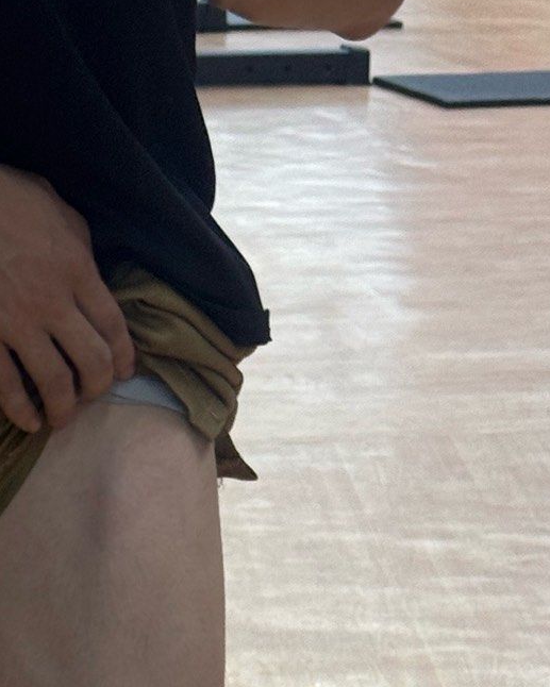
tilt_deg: -18.7
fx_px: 4028
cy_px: 983
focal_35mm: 198
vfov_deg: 9.5
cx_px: -19
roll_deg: -0.4
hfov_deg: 7.8
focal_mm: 6.76
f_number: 1.78
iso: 125
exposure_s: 1/50
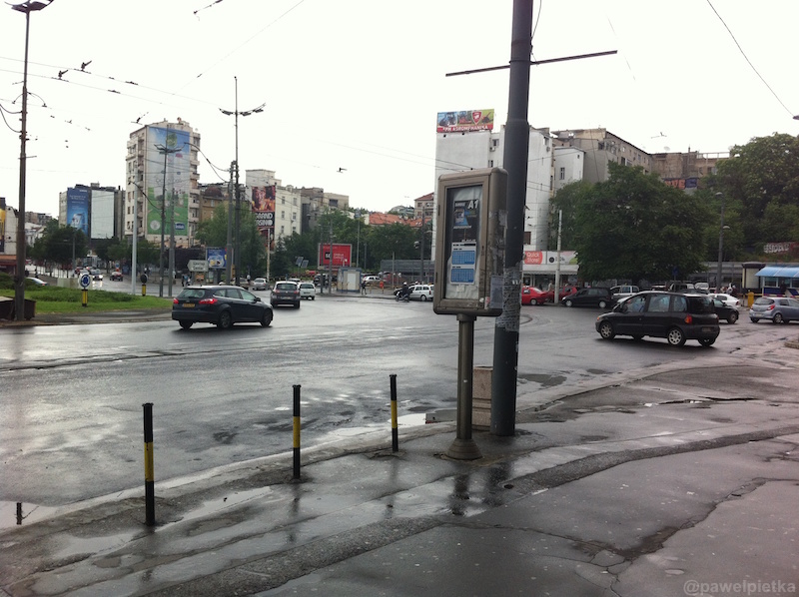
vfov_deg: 40.6
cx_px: 400
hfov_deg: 52.7
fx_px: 807
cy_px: 298
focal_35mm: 35
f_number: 2.8
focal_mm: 3.85
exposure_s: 1/431
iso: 80
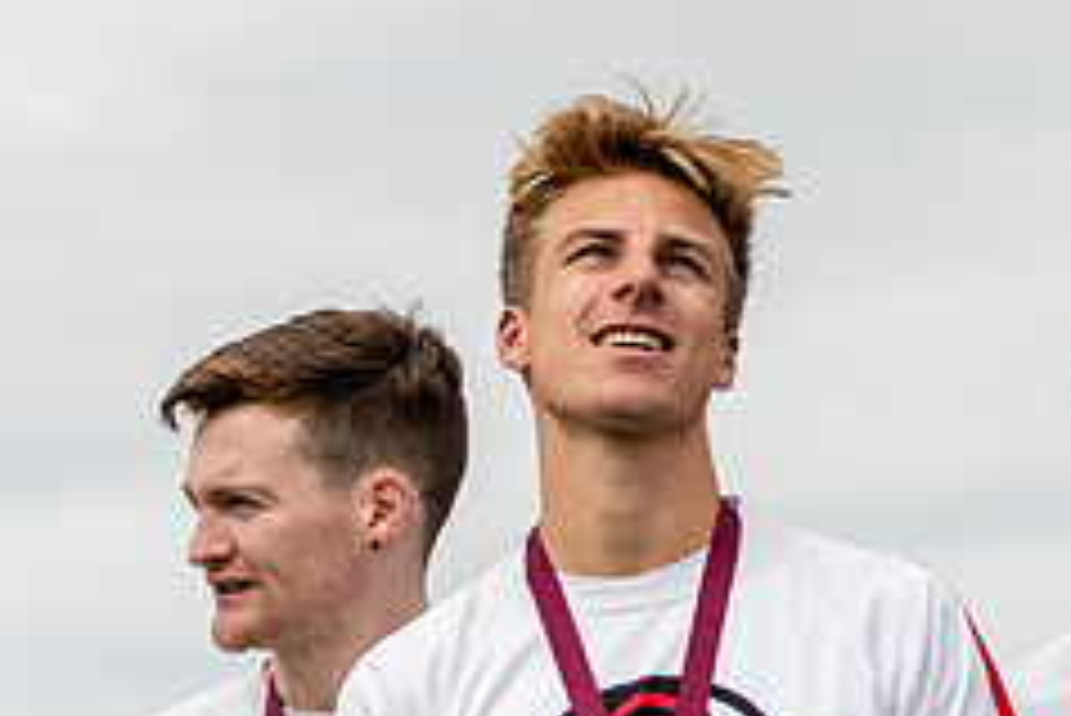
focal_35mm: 256
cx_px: 648
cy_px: 678
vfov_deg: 5.4
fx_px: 7620
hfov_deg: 8.0
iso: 100
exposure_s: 1/1250
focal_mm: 70
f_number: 2.8
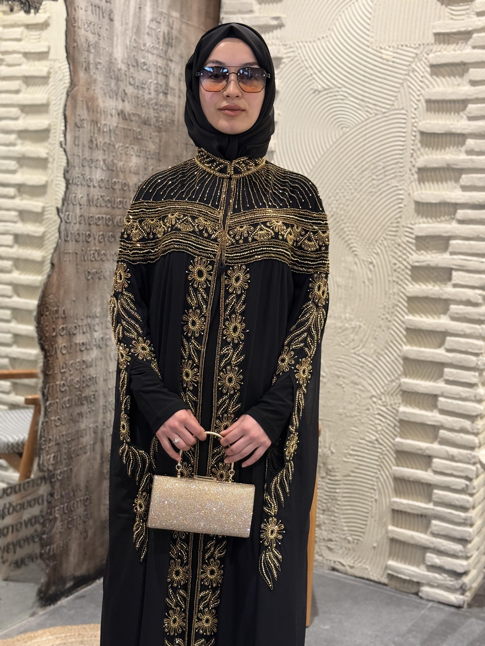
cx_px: 242
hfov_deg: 30.3
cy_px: 323
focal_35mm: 48
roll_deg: -4.0
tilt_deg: -5.6
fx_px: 897
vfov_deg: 39.7
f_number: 1.78
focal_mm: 6.76
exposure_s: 1/33
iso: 200
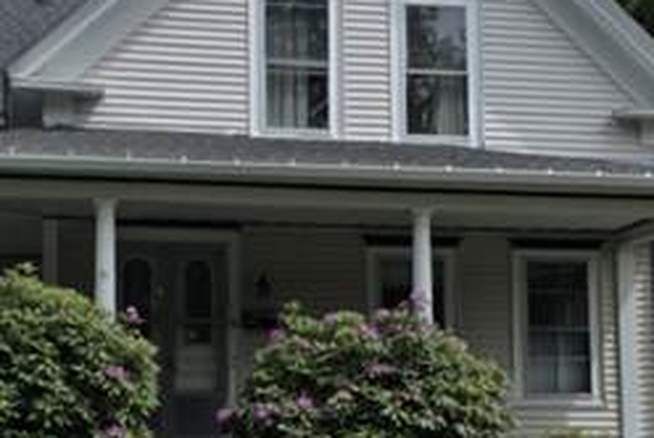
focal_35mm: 74
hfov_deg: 27.3
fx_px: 1346
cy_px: 325
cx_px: 295
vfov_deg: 18.4
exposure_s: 1/7061
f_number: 1.7
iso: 80
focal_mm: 6.3
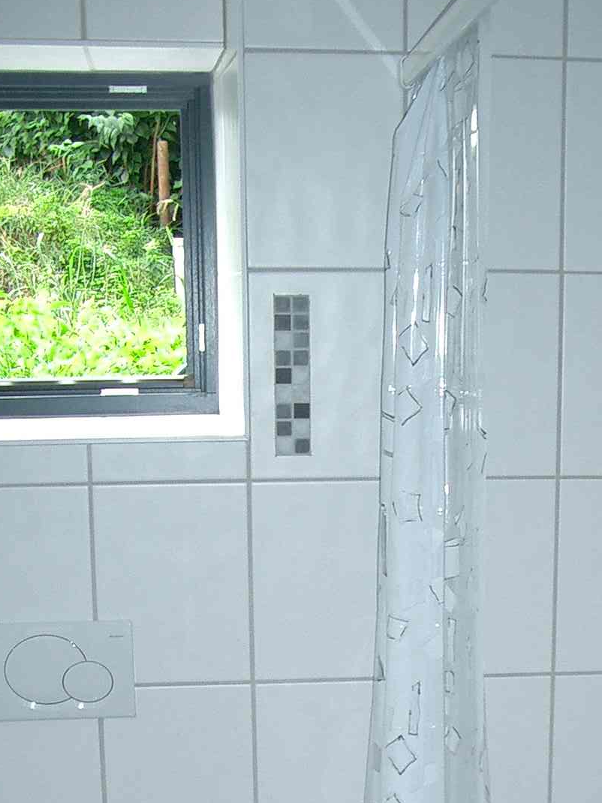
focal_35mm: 67
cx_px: 423
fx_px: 1554
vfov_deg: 27.7
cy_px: 757
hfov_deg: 21.8
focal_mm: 5.8
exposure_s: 1/40
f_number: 2.6
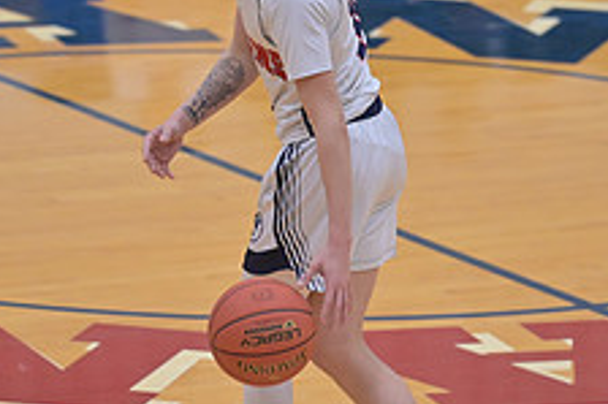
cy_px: 127
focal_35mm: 506
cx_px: 288
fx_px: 8539
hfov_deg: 4.1
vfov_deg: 2.7
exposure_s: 1/800
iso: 2800
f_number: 4
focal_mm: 195
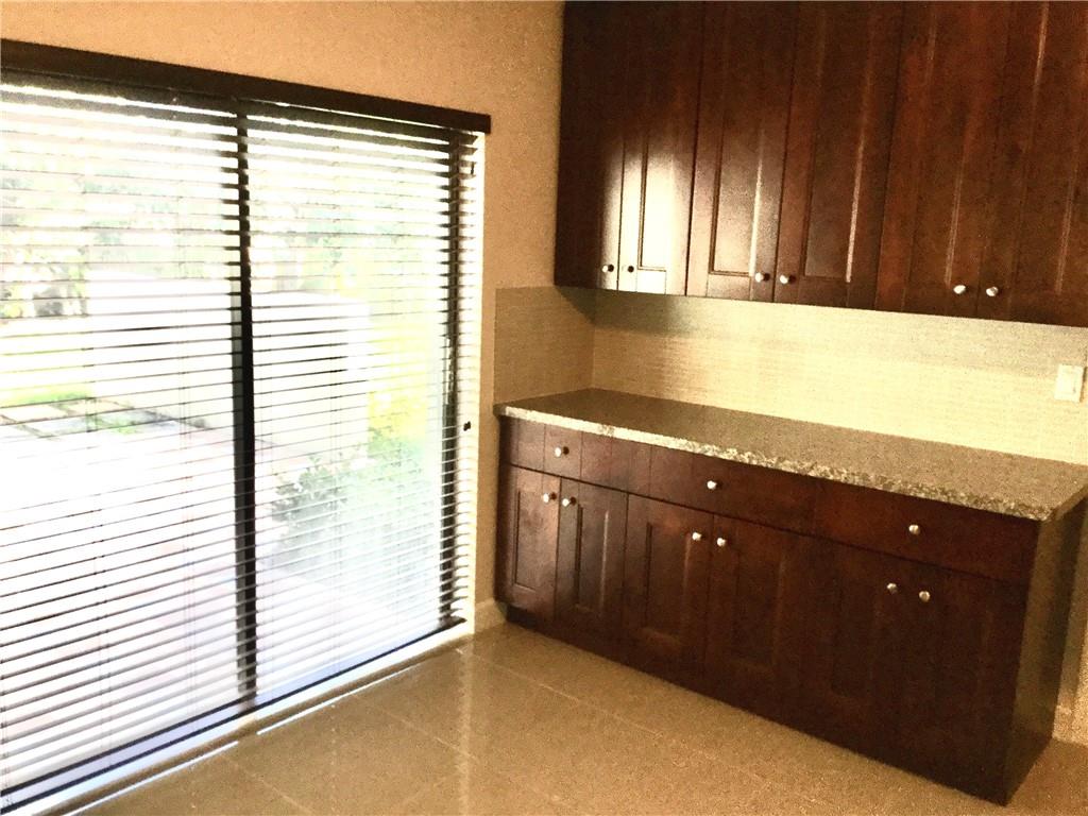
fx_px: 974
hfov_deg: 58.4
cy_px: 408
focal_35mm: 31
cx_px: 544
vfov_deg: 45.4
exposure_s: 1/30
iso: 50
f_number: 2.4
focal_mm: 3.3
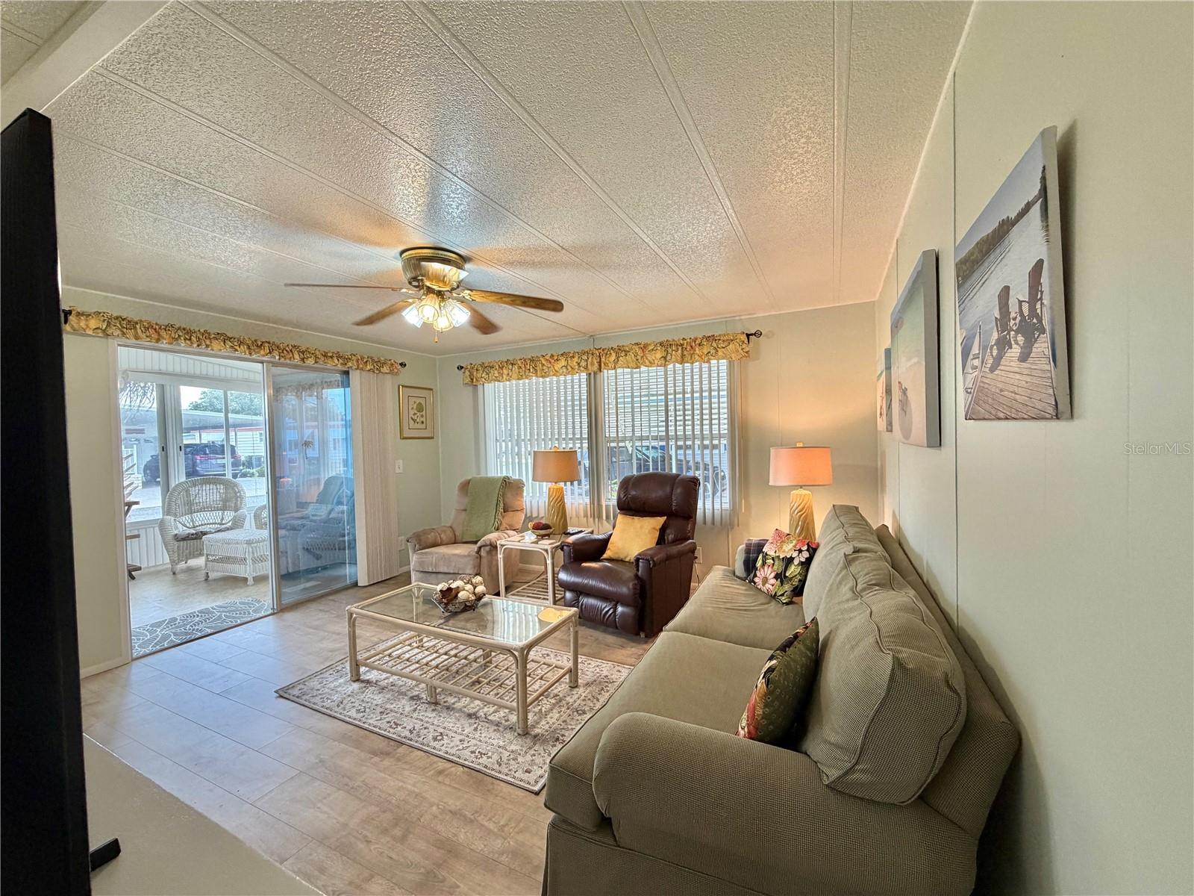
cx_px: 597
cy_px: 448
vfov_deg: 85.7
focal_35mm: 14
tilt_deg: -1.0
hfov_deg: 102.1
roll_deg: +1.6
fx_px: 483
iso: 200
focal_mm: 2.22
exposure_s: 1/120
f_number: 2.2
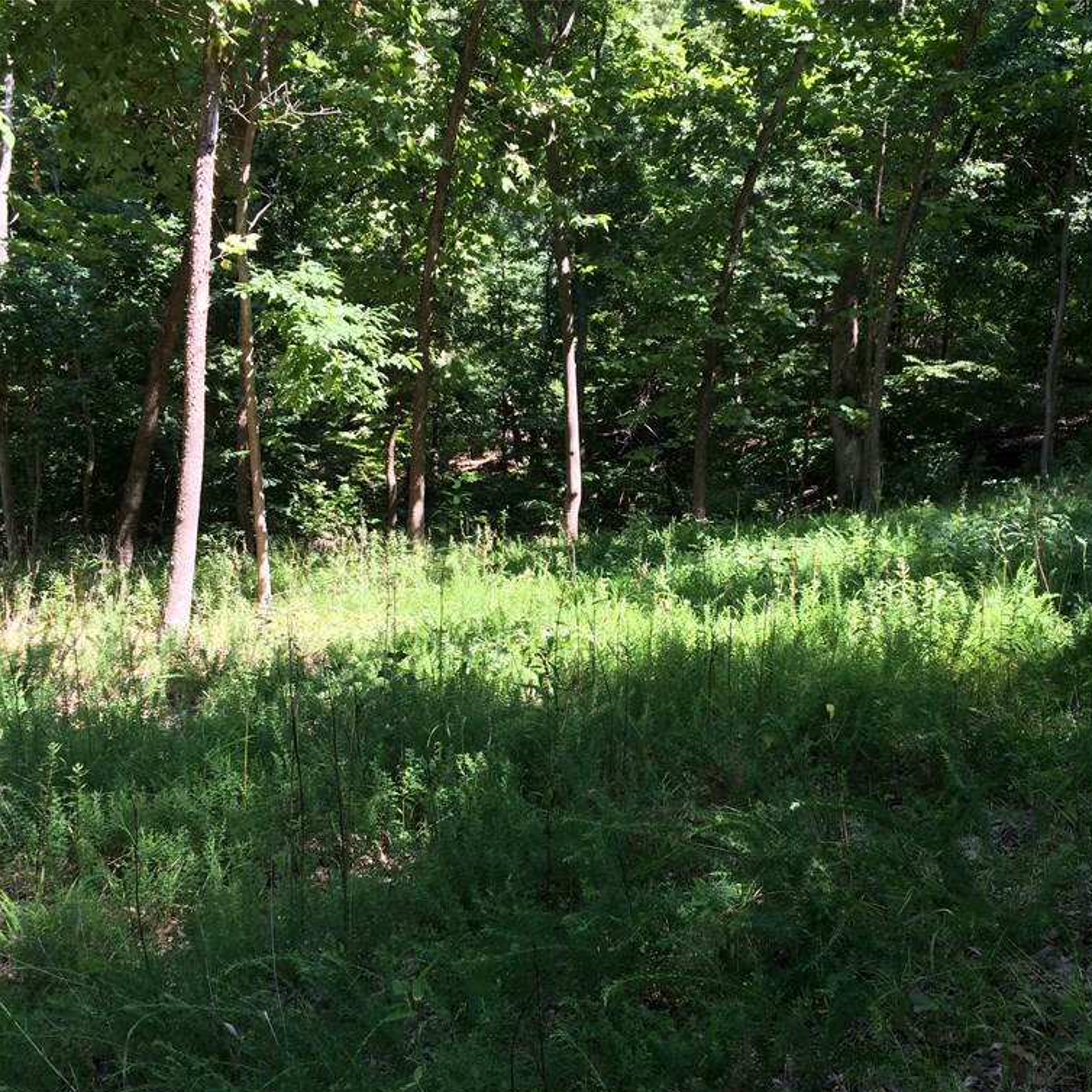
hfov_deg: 46.0
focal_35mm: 36
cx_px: 601
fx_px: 1285
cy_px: 555
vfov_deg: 46.0
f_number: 2.2
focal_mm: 4.12
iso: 32
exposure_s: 1/137
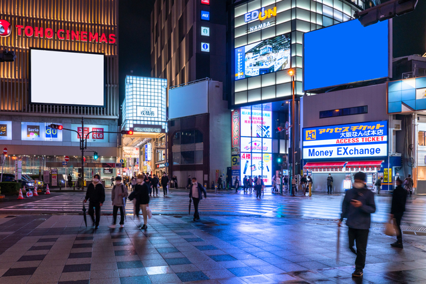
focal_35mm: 24
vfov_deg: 53.1
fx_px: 284
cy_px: 142
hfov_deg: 73.8
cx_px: 213
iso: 640
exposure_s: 1/10
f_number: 13
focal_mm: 24
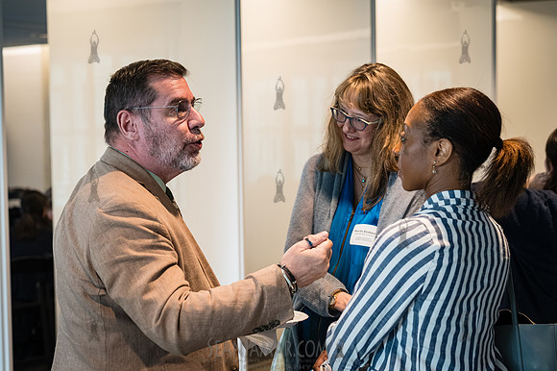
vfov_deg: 20.2
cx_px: 261
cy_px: 208
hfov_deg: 30.0
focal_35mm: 67
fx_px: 1040
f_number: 4
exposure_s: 1/250
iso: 5000
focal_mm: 60
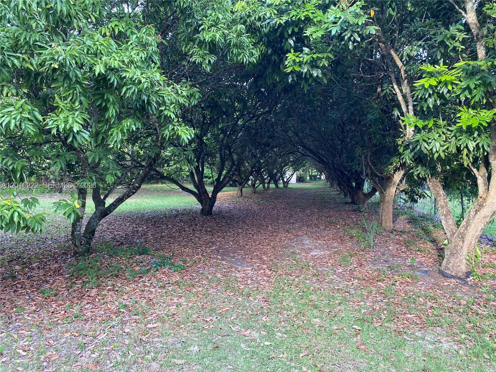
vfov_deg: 53.1
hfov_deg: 67.3
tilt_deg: -1.2
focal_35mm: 26
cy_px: 186
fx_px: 373
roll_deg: -1.5
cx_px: 248
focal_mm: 4.25
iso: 100
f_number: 1.8
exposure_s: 1/121
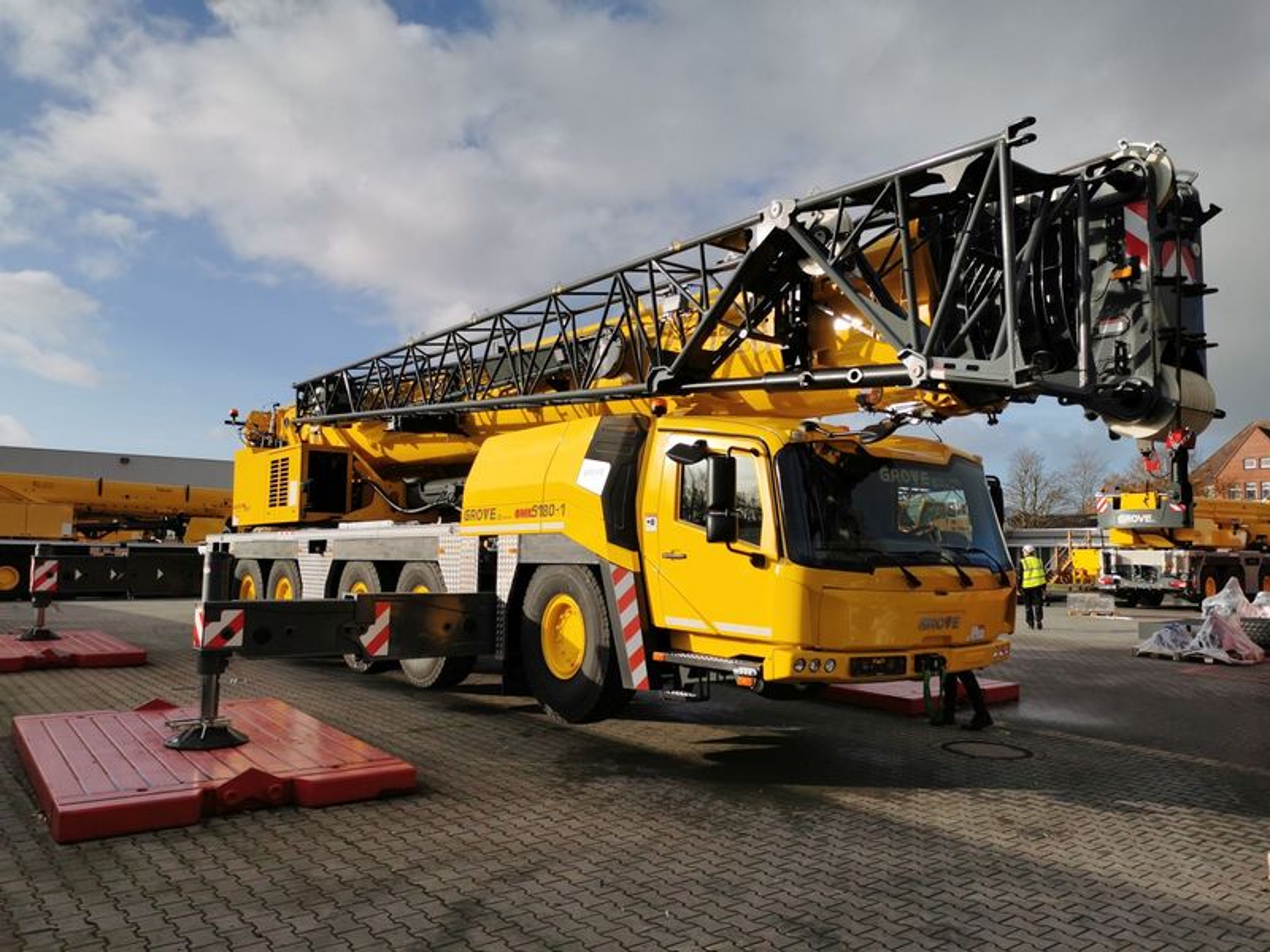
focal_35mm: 27
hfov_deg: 65.3
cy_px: 476
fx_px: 991
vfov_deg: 51.4
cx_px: 635
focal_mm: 5.58
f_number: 1.8
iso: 50
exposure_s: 1/3891
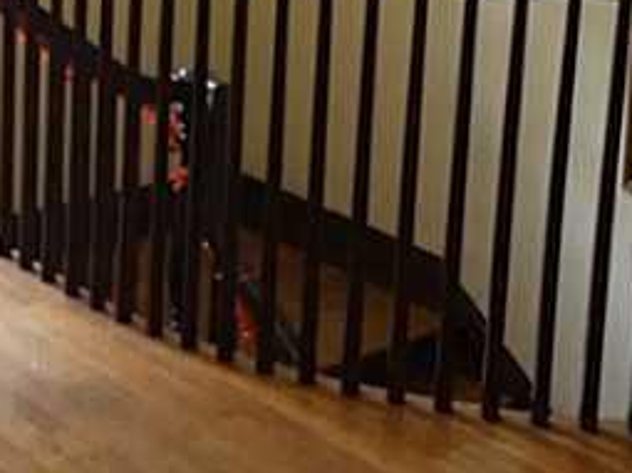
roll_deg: -0.6
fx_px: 1661
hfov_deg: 21.4
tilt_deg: -11.3
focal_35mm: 91
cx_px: 188
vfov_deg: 15.8
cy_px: -45
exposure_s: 1/15
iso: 400
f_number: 2.2
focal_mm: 4.15
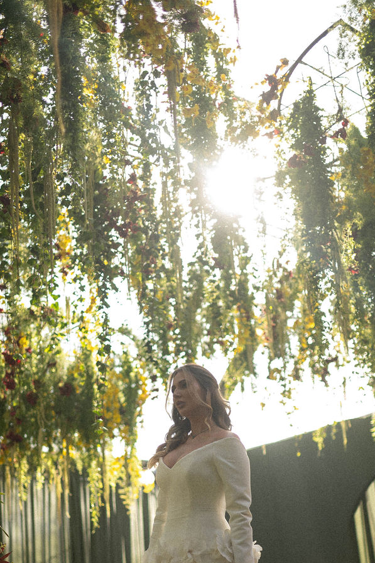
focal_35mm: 60
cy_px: 451
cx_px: 166
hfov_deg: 22.6
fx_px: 938
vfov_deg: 32.5
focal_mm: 35
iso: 50
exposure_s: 1/500
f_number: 1.4
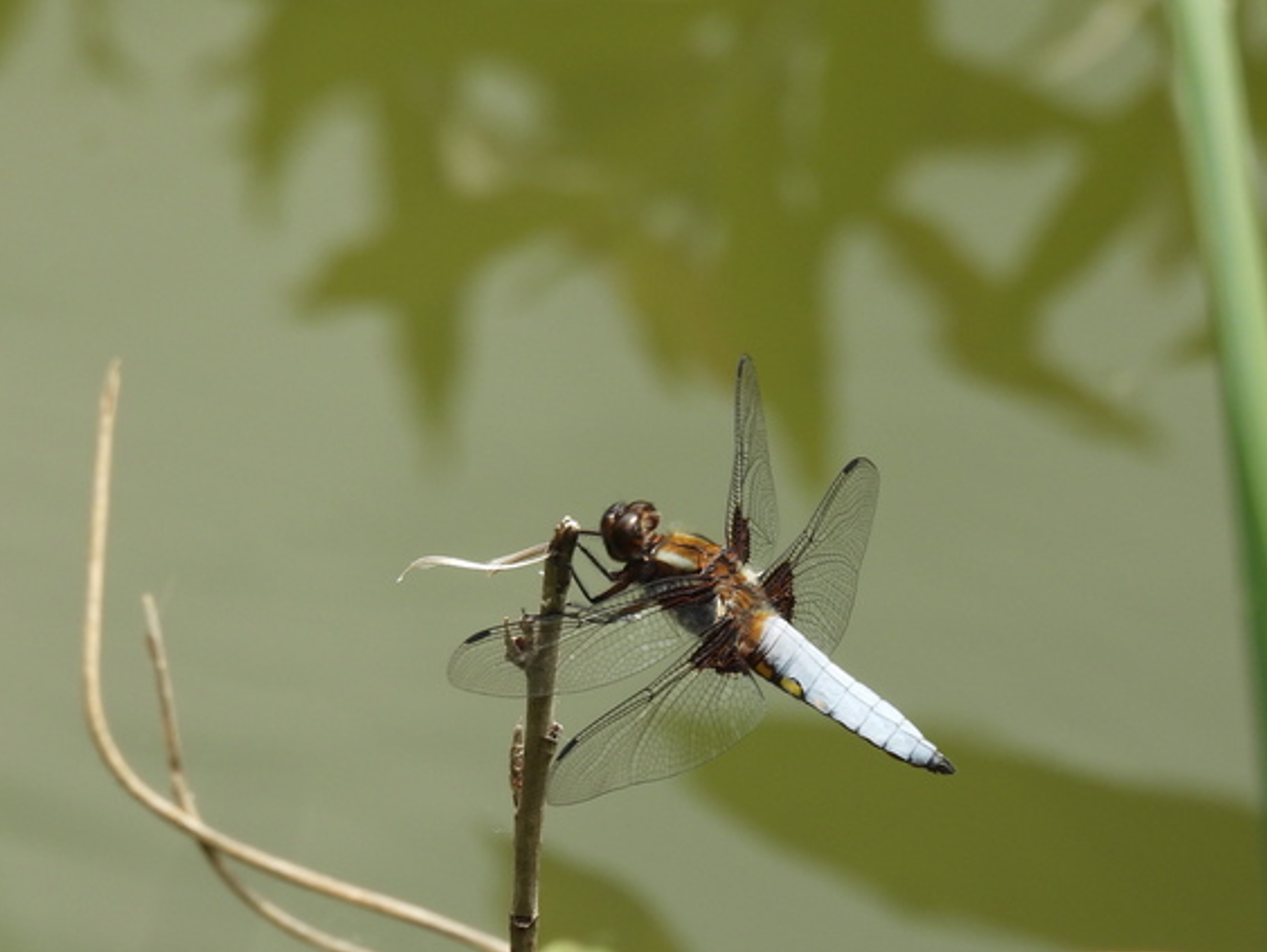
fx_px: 38822
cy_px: 572
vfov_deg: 1.4
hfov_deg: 1.9
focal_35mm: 1060
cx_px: 604
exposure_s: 1/200
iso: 100
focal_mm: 125
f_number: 5.6
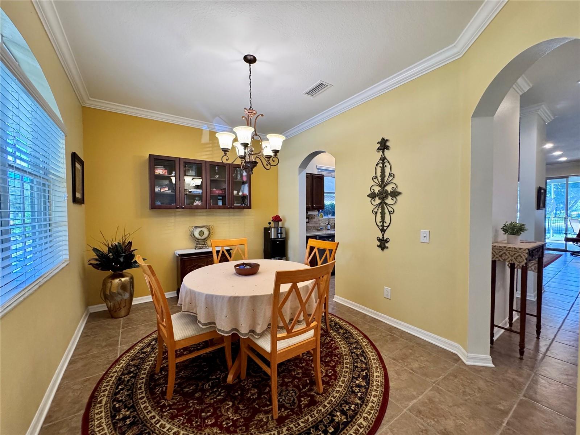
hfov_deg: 102.1
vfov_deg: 85.7
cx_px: 290
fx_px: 235
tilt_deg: -2.0
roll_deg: +0.5
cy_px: 218
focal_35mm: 14
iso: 320
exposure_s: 1/120
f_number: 2.2
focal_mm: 2.22
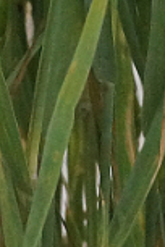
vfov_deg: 1.8
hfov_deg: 1.2
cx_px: 254
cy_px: -142
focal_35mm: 1174
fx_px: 8071
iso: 3200
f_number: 13
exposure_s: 1/60
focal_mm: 100
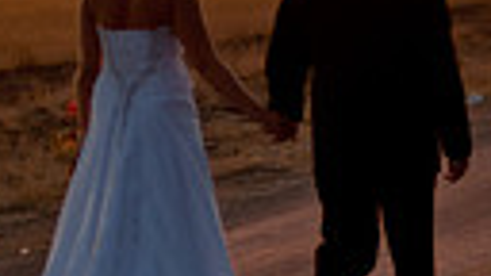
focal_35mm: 184
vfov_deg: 6.5
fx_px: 2396
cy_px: 406
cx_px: 240
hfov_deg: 11.7
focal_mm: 50
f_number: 1.4
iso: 1000
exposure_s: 1/500
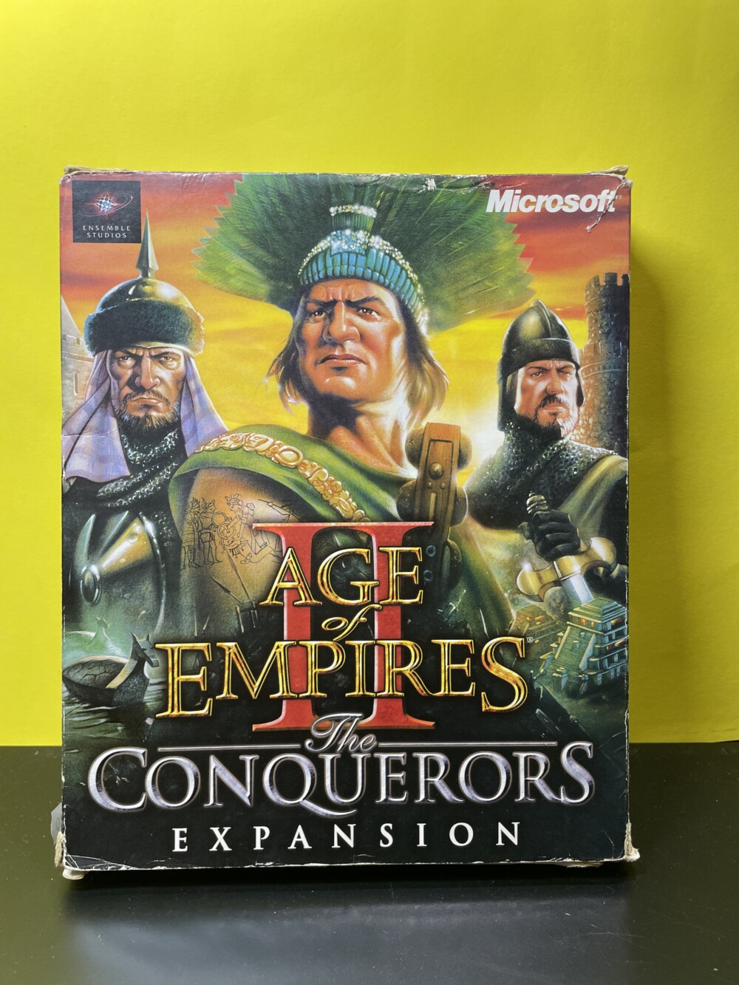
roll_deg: -0.5
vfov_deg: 67.3
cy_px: 492
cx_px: 370
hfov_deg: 53.1
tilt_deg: -15.5
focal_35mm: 26
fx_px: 740
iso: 80
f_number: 1.6
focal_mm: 4.2
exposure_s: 1/100
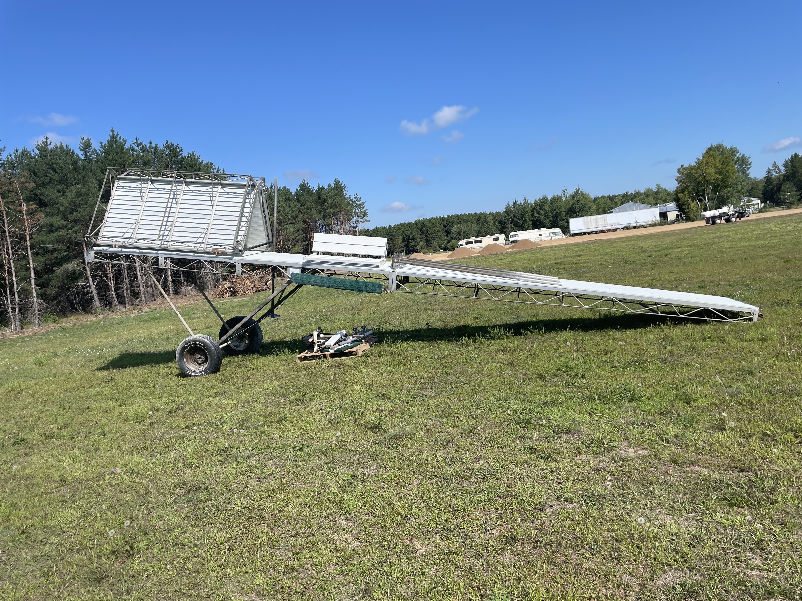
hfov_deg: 67.3
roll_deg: +7.3
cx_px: 401
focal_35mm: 26
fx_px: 602
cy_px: 300
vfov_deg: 53.1
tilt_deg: -3.0
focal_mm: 4.2
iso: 32
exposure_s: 1/3300
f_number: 1.6
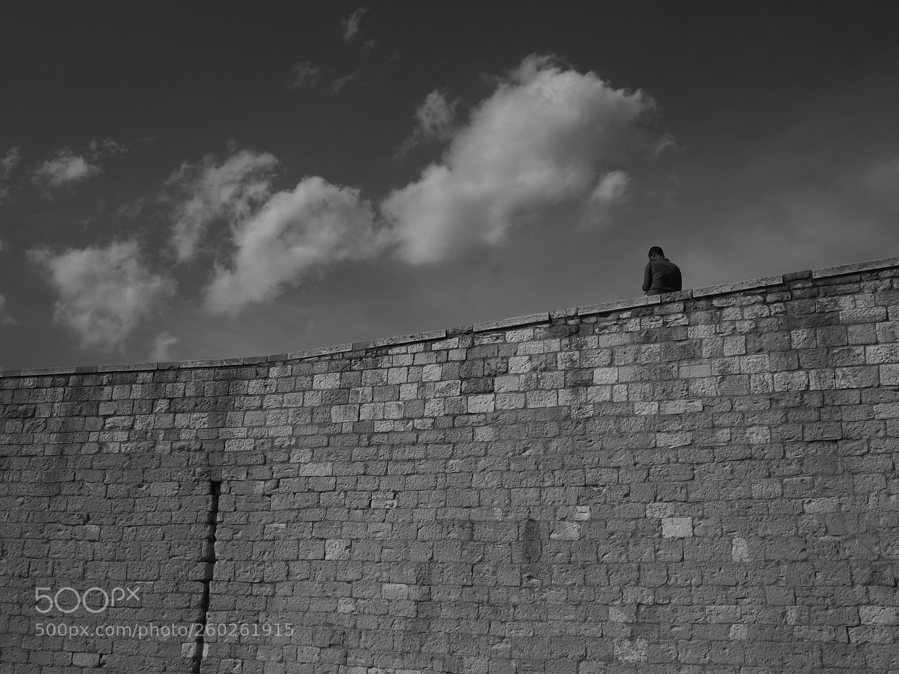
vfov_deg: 37.7
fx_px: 987
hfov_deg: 49.0
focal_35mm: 38
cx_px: 450
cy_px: 337
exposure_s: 1/1600
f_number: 8
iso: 200
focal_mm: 19
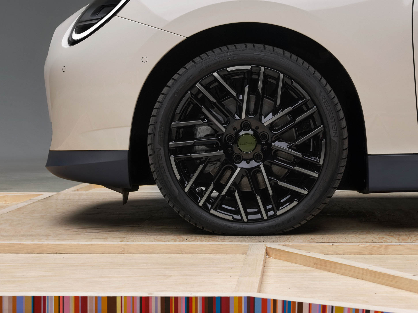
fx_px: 1256
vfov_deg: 14.2
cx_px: 247
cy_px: 101
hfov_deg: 18.9
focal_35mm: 104
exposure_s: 1/2.5
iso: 160
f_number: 13
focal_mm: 80
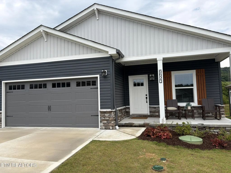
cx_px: 116
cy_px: 86
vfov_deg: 53.1
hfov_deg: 67.3
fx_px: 174
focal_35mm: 26
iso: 50
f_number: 1.6
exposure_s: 1/2538
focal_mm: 5.96
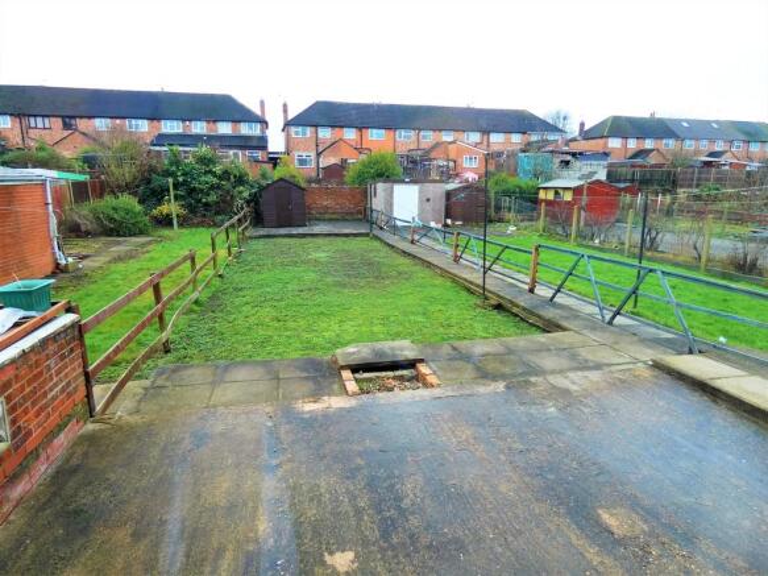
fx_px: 444
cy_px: 288
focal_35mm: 20
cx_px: 384
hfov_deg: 81.8
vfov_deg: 66.0
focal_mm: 3.6
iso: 80
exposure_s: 1/100
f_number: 2.8
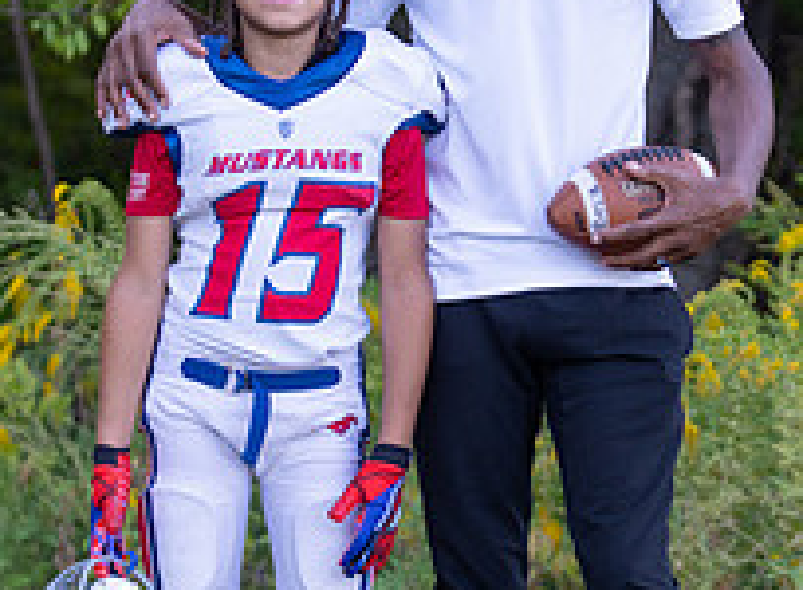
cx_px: 489
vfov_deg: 6.3
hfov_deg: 8.6
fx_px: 5344
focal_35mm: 232
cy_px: 290
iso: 250
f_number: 2.8
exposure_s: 1/320
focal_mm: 70
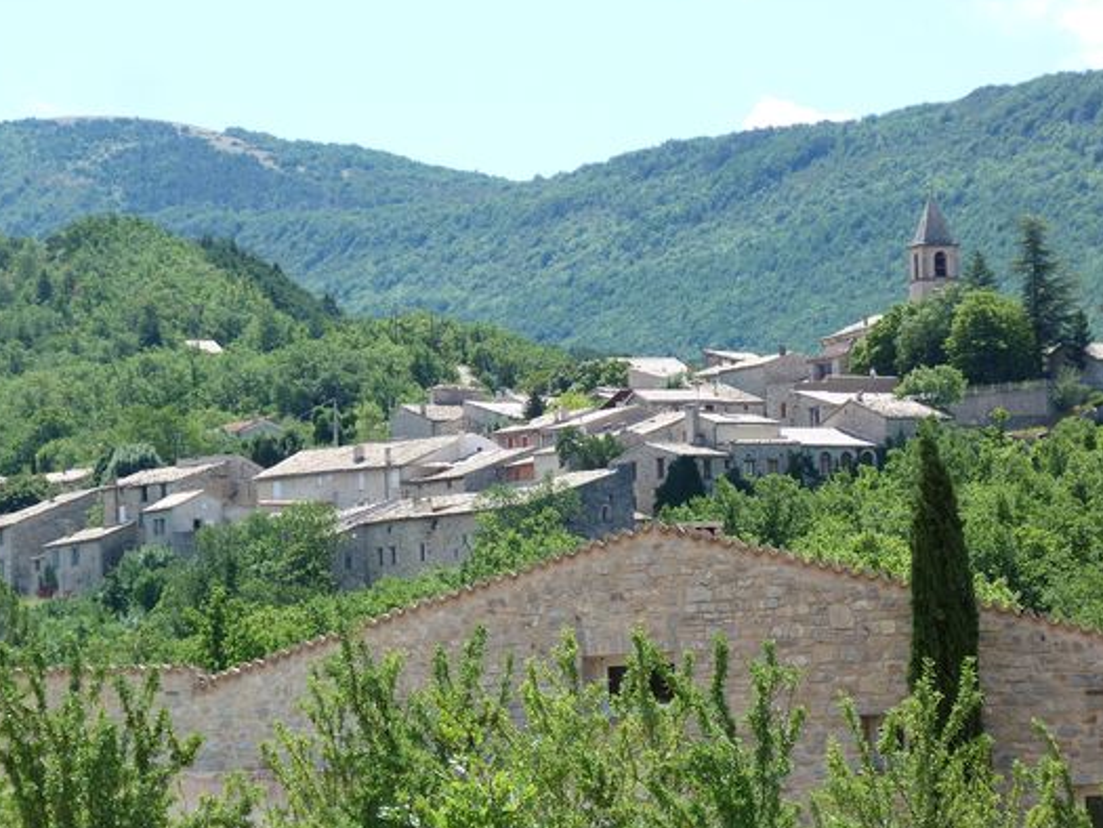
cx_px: 576
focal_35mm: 234
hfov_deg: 8.5
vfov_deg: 6.4
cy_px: 439
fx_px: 7458
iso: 80
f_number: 4.5
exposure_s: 1/250
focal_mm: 34.6
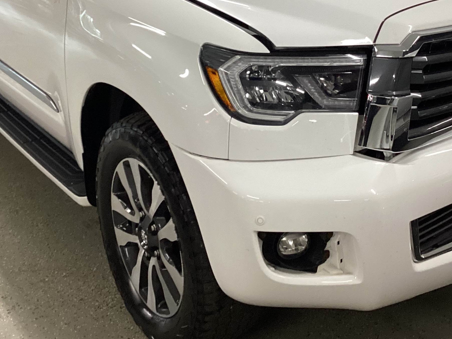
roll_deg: +1.6
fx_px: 731
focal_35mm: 56
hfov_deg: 34.3
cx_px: 260
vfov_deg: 25.6
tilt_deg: -15.9
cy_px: 65
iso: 125
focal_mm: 3.3
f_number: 2.4
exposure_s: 1/50
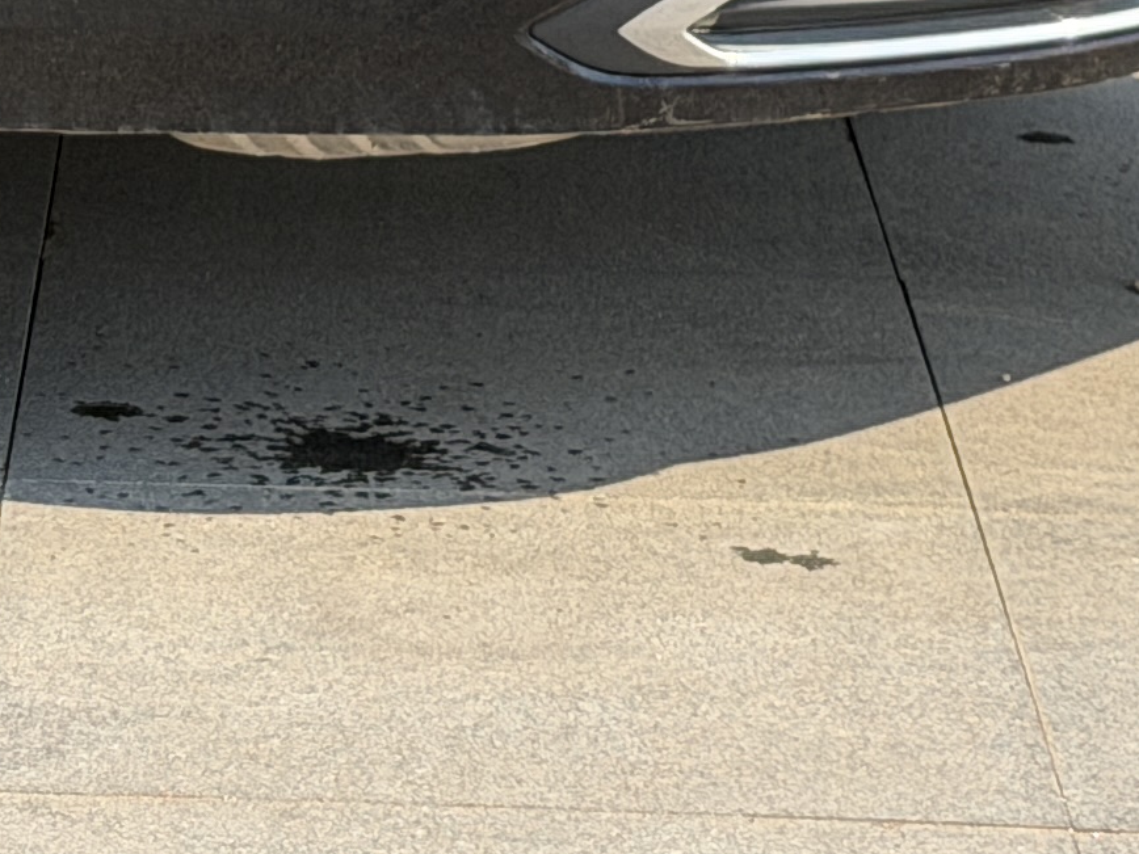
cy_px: -774
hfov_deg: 8.7
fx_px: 7338
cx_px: -566
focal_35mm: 223
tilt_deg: -7.4
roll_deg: +1.0
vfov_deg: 6.5
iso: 80
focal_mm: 6.76
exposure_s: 1/1838
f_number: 1.78
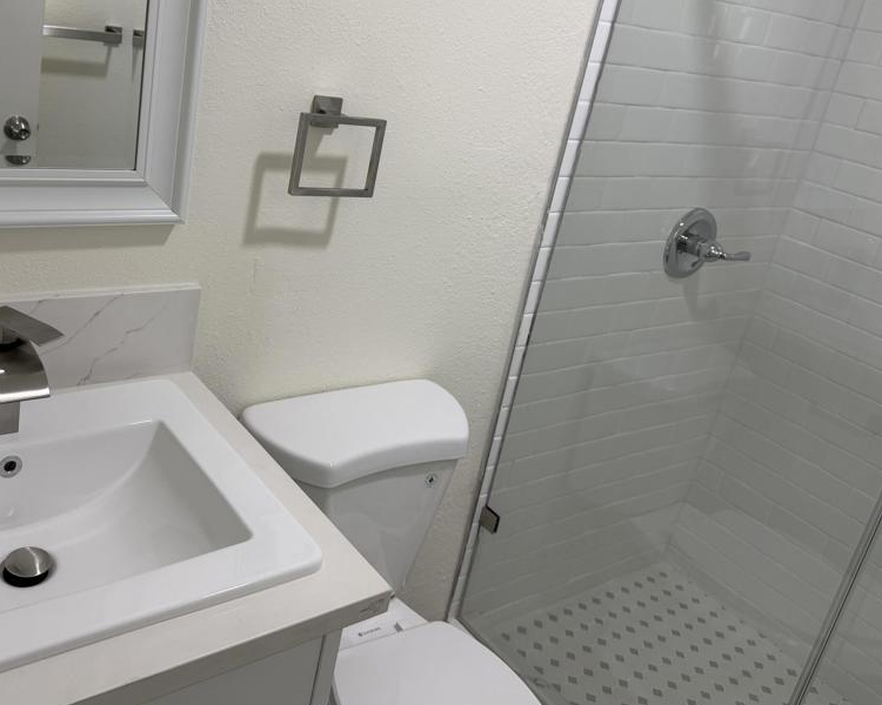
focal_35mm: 32
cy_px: 262
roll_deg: -10.4
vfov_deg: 45.4
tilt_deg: -19.3
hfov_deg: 55.1
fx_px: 835
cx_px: 340
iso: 125
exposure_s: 1/121
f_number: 1.78
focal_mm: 6.76
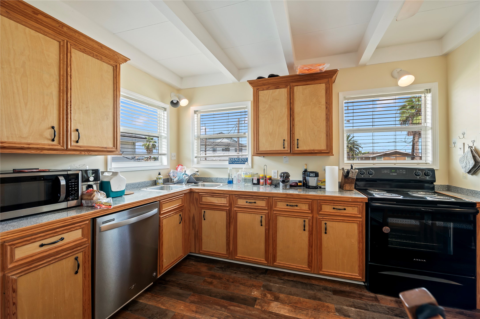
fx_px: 187
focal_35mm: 14
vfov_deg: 81.1
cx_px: 240
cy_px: 160
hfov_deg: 104.3
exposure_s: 1/5
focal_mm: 14
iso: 125
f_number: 6.3
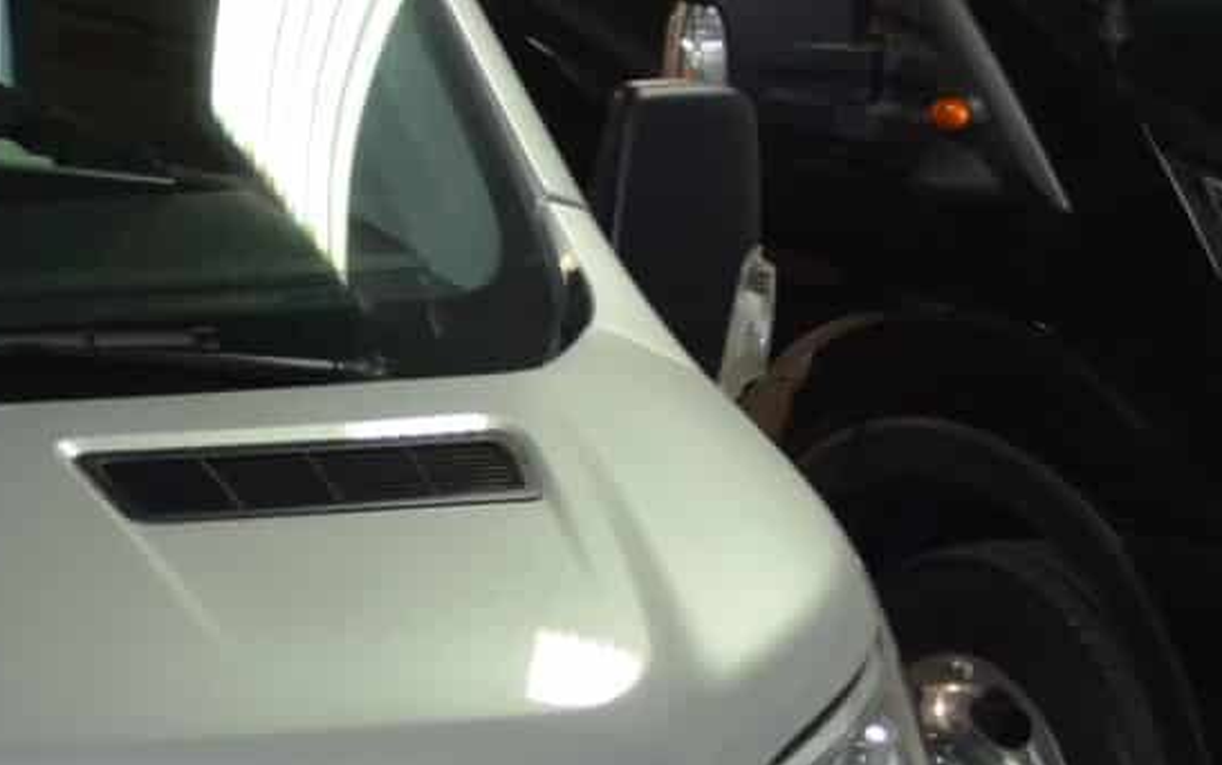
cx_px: -31
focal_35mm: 215
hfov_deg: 9.7
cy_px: 105
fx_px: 7162
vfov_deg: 6.1
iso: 640
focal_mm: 30
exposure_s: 1/60
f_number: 4.5
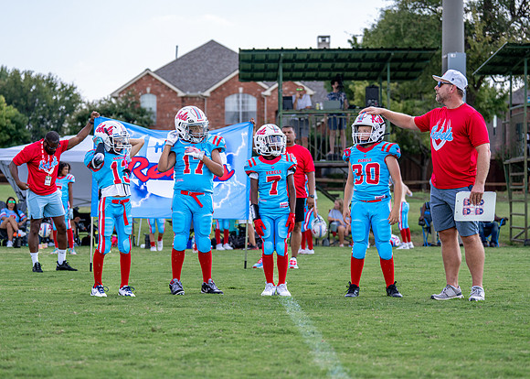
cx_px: 258
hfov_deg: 24.5
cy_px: 205
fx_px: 1223
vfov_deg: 17.6
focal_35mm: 81
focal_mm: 70
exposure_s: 1/800
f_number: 2.8
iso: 100
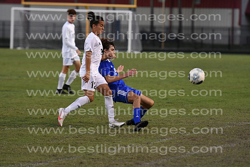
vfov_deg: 5.9
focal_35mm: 232
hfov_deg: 8.9
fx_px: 1615
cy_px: 84
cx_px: 125
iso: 3200
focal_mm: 155
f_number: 3.2
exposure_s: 1/800
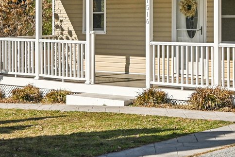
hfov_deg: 20.3
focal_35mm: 93
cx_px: 292
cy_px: 20
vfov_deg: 14.6
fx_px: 607
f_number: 8
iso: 100
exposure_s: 1/500
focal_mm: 22
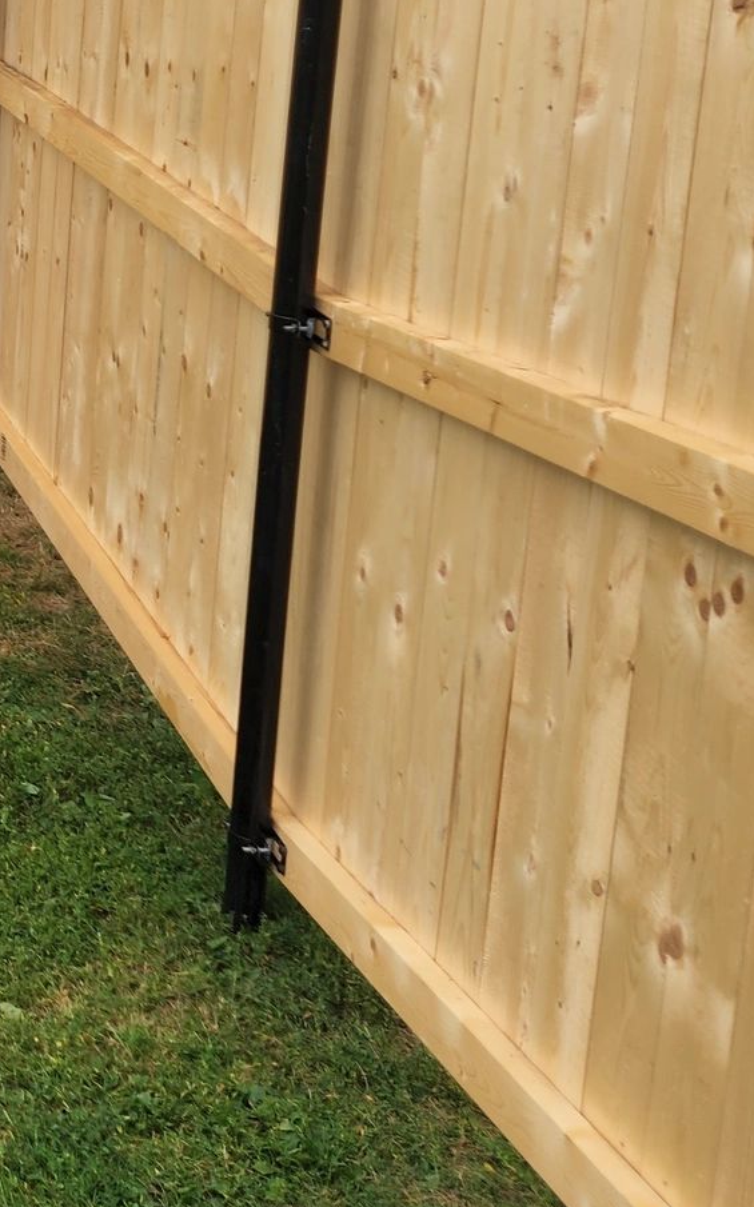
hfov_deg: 15.6
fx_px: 2270
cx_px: -673
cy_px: 165
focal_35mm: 69
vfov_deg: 28.8
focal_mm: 6.4
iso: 12
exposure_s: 1/475
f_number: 1.8
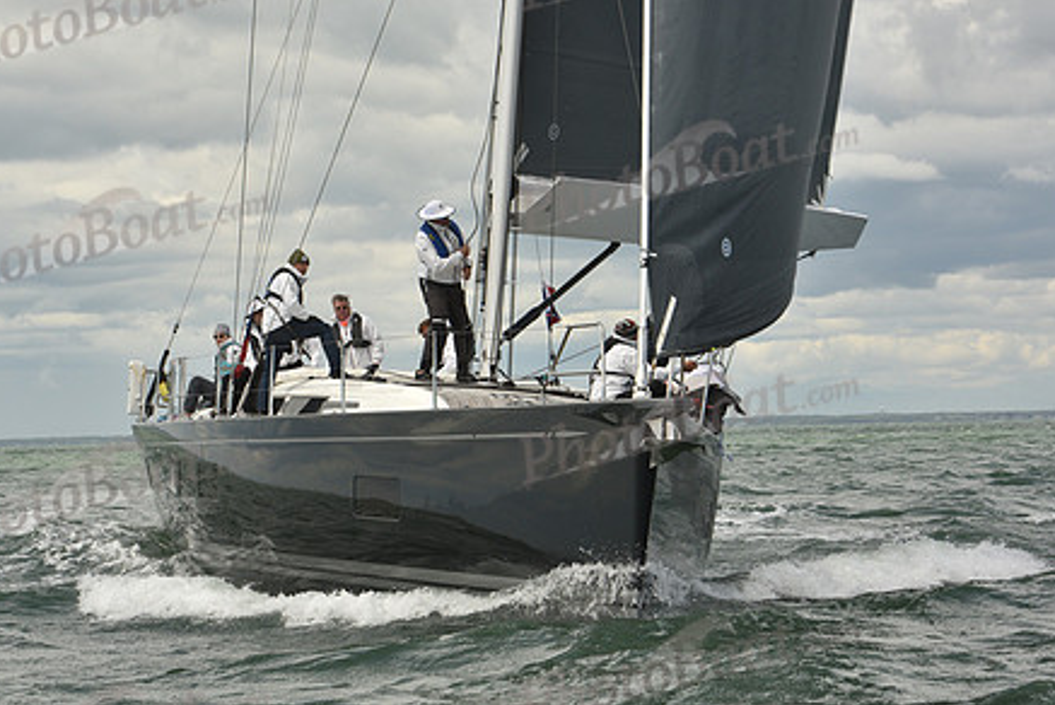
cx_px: 396
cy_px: 330
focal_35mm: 146
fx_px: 4281
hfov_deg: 14.0
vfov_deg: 9.4
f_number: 11
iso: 320
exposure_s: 1/800
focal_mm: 110
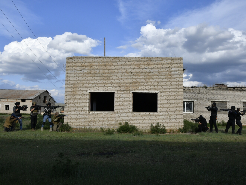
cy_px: 92
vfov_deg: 41.8
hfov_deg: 54.0
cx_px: 125
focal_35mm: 34
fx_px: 242
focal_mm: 21
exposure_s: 1/640
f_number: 14
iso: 320
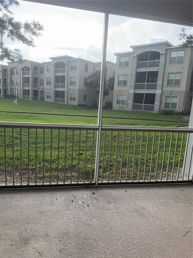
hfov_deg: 56.8
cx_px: 96
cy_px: 129
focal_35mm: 24
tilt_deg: -10.1
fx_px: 178
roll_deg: -3.2
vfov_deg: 71.6
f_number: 1.78
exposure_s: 1/156
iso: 100
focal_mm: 6.76
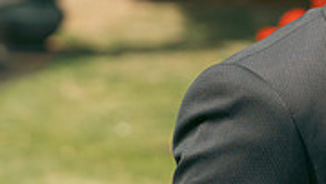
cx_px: 466
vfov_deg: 5.1
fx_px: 2059
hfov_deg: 8.9
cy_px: 119
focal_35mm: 238
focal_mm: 70
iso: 400
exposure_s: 1/2000
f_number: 3.5
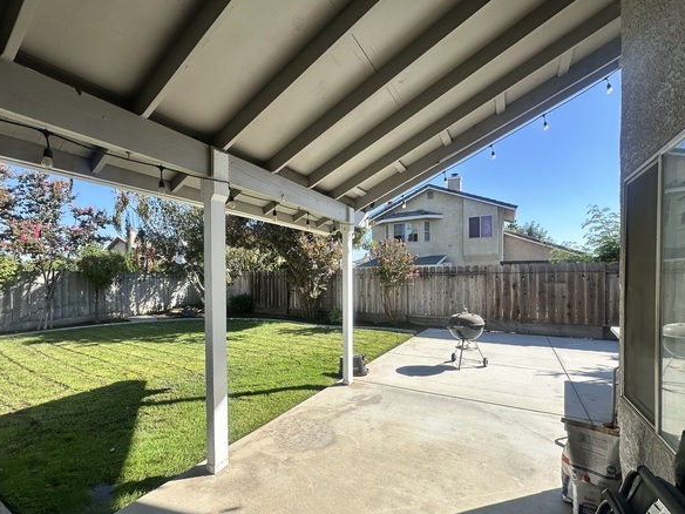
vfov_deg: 77.9
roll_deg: +0.5
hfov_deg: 94.4
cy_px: 283
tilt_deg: -0.5
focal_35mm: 16
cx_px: 323
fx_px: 317
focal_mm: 2.22
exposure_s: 1/1182
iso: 40
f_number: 2.2
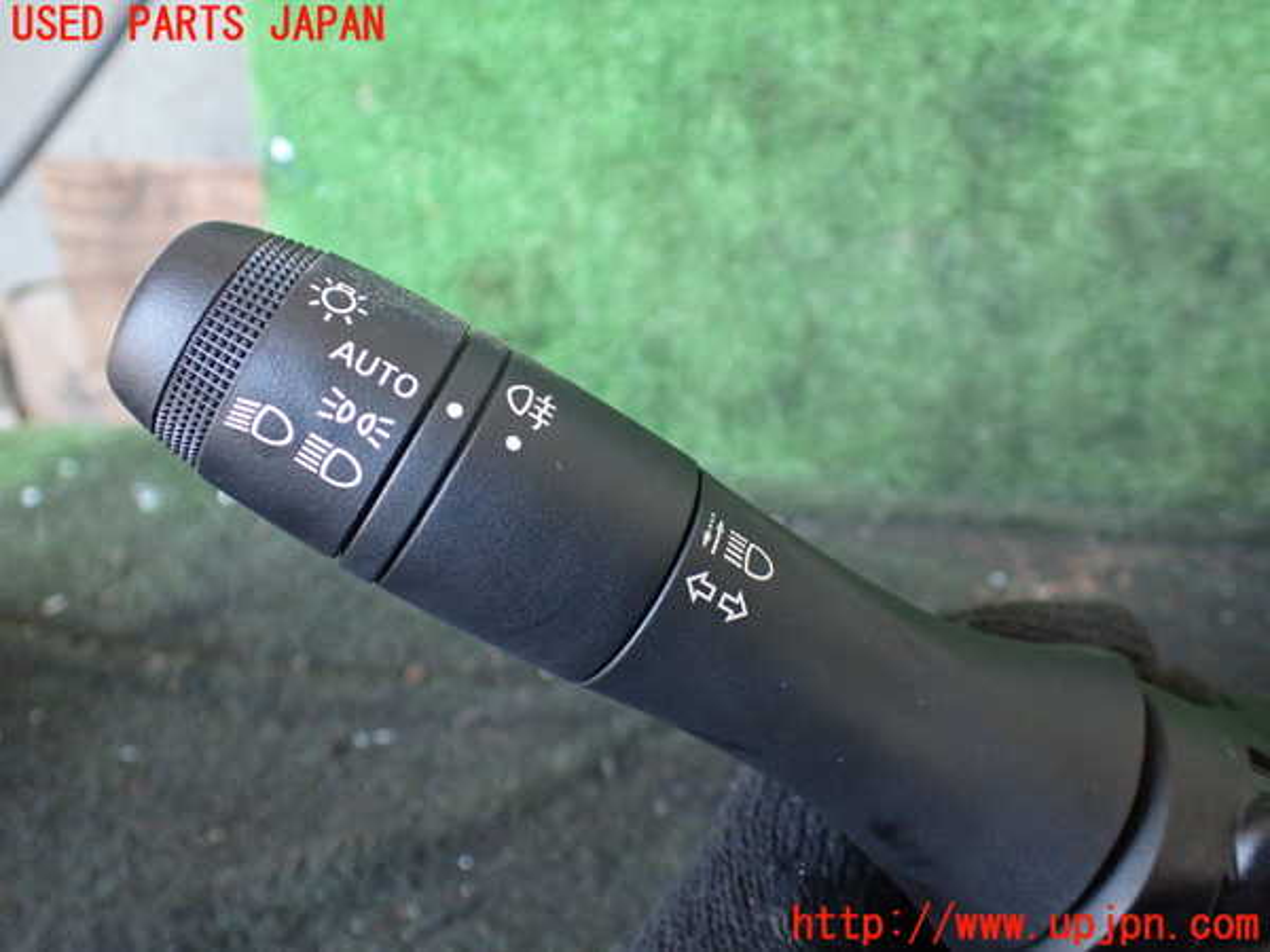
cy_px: 476
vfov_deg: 46.8
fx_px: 1101
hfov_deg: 60.0
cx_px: 635
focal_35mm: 30
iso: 800
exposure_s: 1/125
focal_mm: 5.4
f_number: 2.3
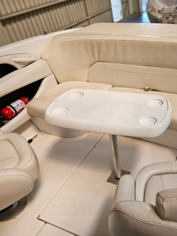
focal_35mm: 31
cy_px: 119
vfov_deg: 58.4
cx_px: 134
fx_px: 211
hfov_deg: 43.9
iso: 25
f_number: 1.8
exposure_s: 1/134
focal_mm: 5.4
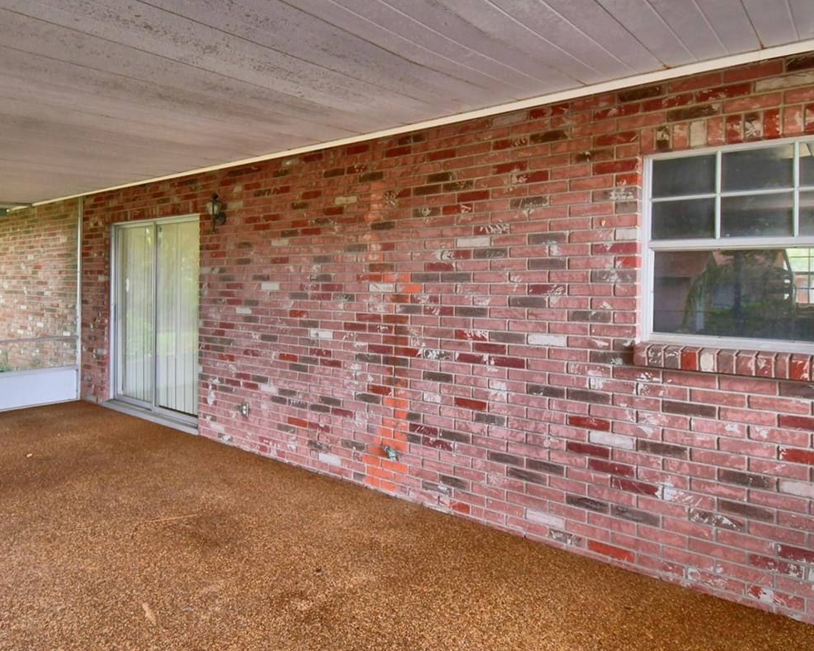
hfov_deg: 71.7
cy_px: 281
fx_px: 554
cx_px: 317
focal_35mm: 23
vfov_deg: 60.6
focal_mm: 10
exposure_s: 1/50
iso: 400
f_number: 4.5
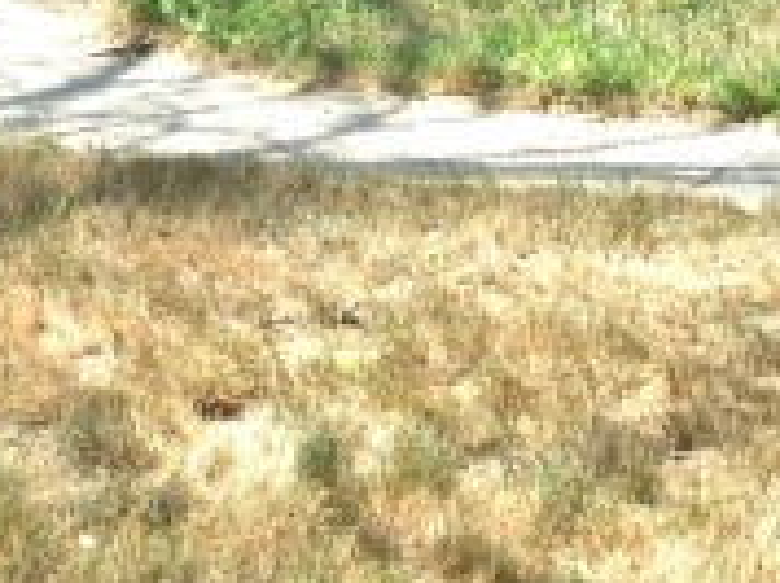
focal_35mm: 190
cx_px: 640
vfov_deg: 7.5
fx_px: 4275
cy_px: -622
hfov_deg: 10.4
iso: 50
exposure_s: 1/332
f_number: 2.4
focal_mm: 4.13
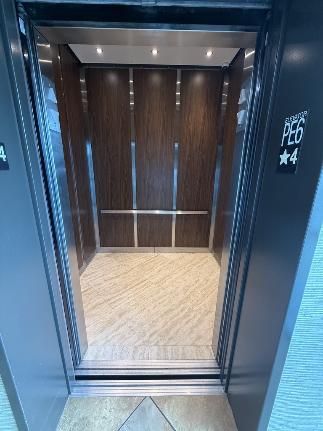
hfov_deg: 85.7
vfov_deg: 102.1
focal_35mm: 14
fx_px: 174
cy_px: 216
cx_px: 162
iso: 200
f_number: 2.2
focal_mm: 2.22
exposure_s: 1/99
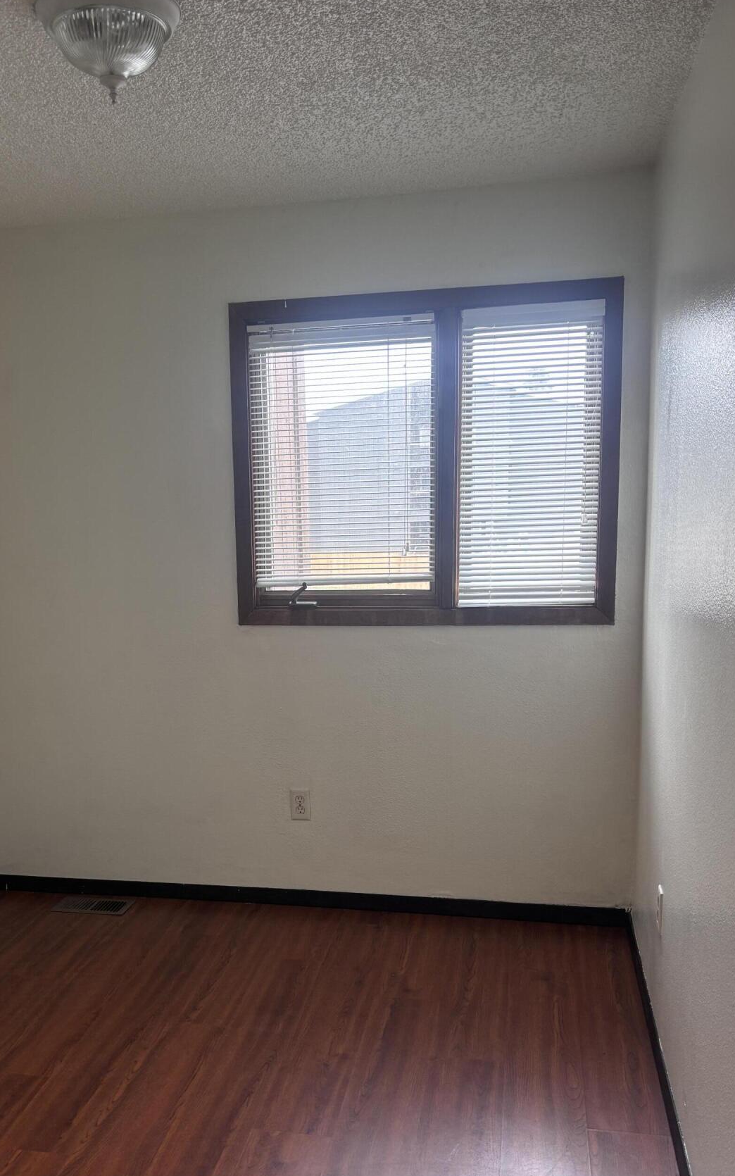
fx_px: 1057
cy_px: 662
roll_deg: +0.5
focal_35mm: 33
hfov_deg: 38.2
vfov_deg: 58.0
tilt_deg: -10.8
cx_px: 303
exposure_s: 1/60
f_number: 1.6
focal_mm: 5.96
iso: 100
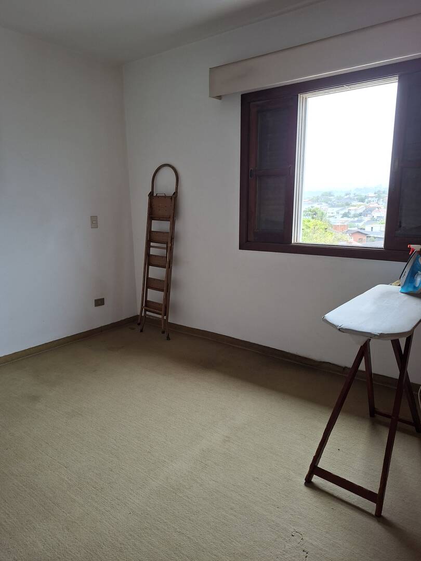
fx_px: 373
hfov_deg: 58.9
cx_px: 210
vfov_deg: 73.9
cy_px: 280
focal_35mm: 23
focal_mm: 5.54
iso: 250
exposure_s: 1/33
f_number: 1.8
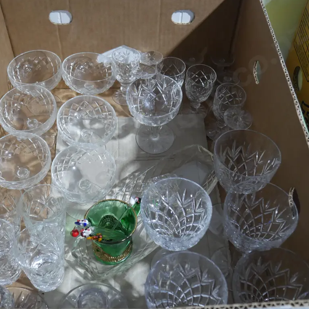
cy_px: 154
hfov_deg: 37.5
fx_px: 454
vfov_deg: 37.6
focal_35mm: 45
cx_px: 139
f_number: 4.1
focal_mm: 19
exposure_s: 1/60
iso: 1000
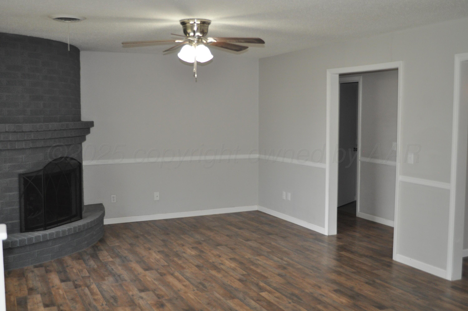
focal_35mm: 39
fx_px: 506
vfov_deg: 34.1
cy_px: 156
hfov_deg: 49.6
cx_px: 234
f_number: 4.2
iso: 800
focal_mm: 26
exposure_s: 1/100
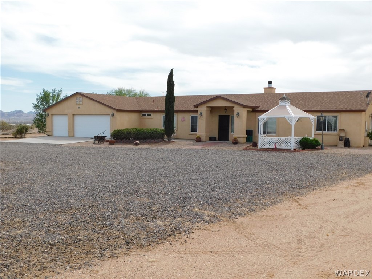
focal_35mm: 36
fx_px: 387
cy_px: 140
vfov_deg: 39.7
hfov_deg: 51.4
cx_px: 186
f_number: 3.5
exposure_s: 1/1000
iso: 125
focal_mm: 6.3
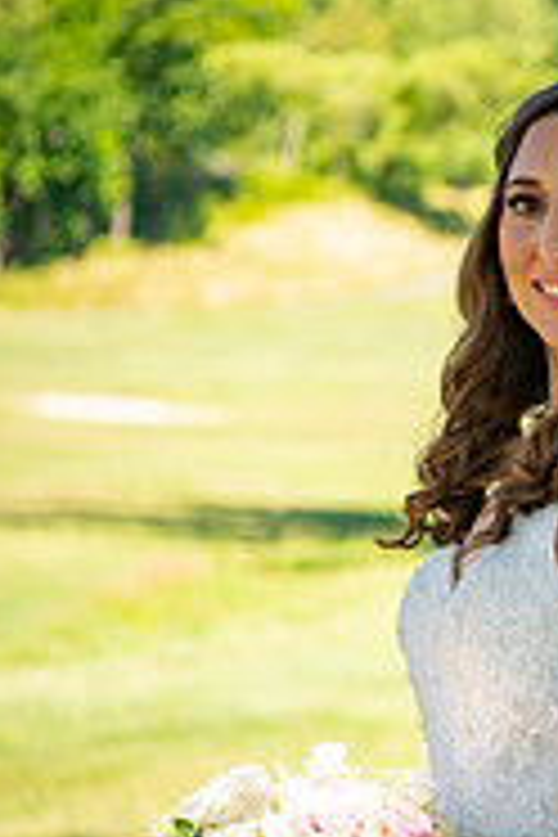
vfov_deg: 12.2
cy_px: 495
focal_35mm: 169
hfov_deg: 8.1
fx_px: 3929
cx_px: 650
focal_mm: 70
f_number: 3.2
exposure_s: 1/800
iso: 100
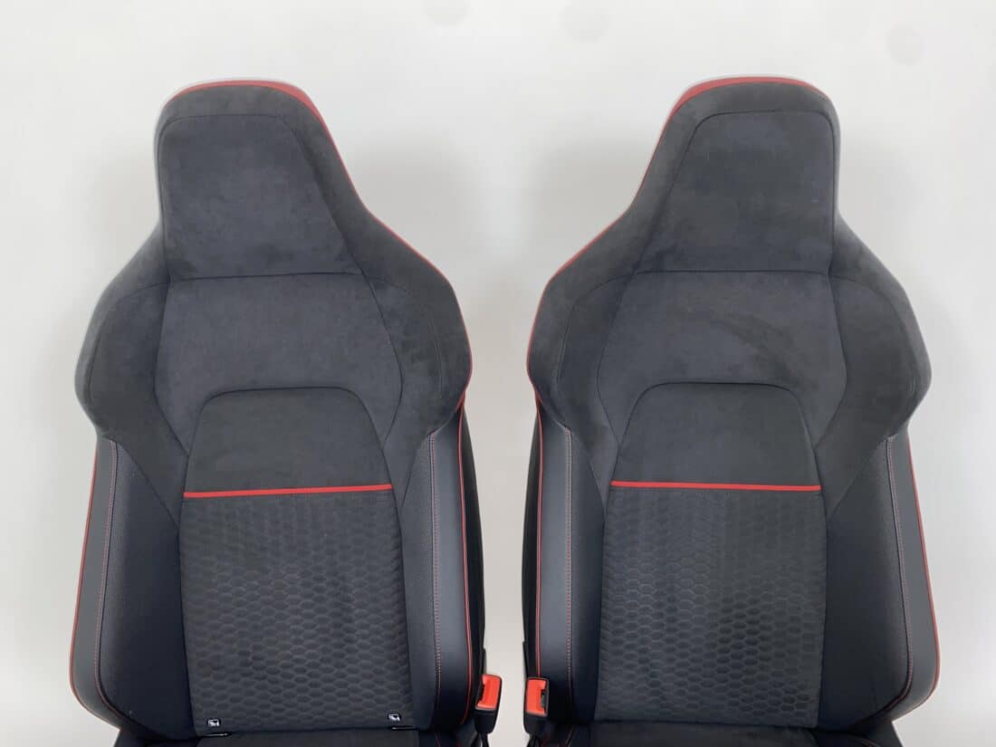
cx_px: 498
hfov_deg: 67.3
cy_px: 374
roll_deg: +0.7
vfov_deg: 53.1
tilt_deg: -11.6
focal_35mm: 26
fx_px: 748
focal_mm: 4.25
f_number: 1.8
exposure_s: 1/24
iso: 32
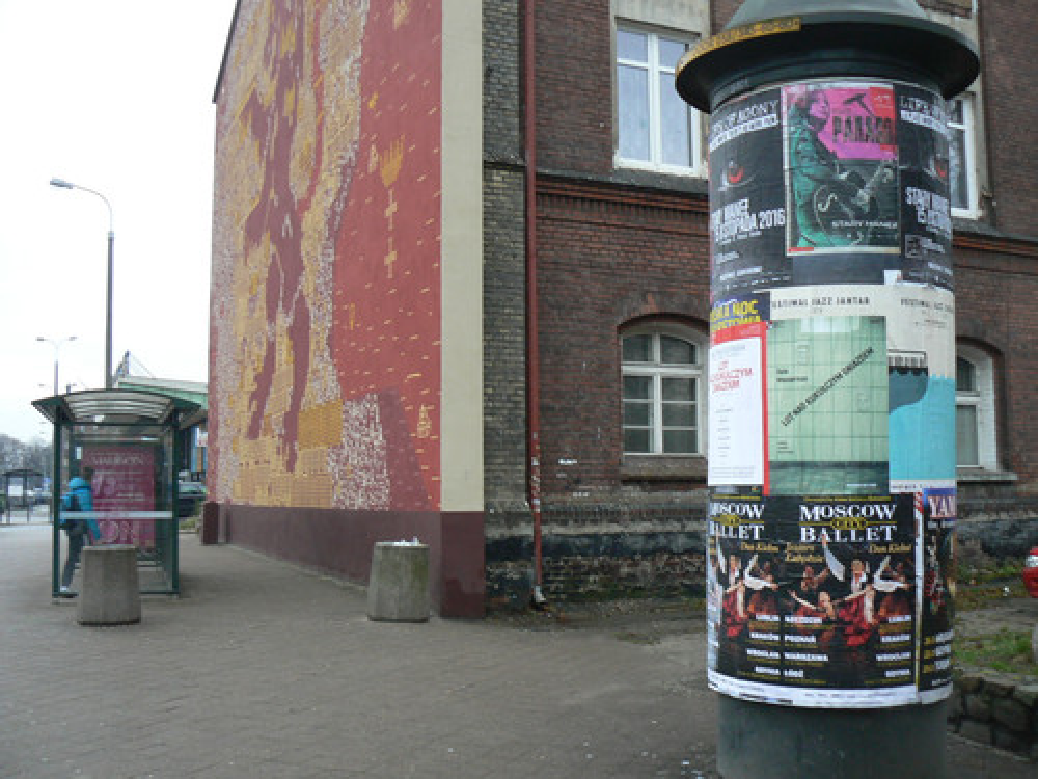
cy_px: 390
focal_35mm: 36
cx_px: 519
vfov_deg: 39.7
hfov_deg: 51.4
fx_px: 1080
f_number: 2.8
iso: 125
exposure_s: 1/30
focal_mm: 6
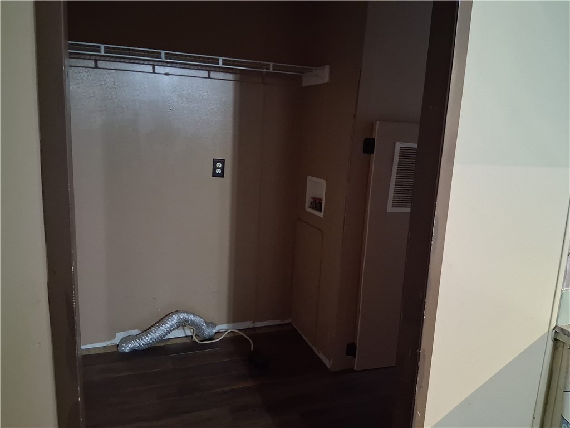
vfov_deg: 53.1
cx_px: 285
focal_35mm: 26
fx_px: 428
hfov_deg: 67.3
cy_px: 214
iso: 1250
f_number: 1.8
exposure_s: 1/20
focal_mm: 3.98
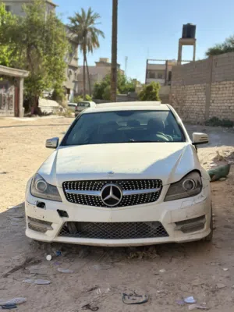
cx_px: 117
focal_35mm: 48
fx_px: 433
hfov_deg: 30.3
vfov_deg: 39.7
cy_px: 156
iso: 100
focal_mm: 6.86
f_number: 1.78
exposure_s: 1/4367
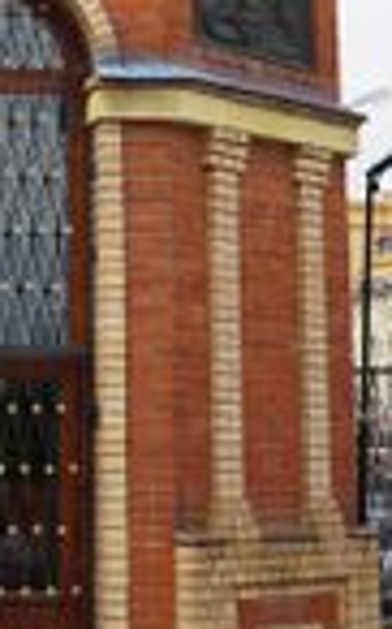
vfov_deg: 14.5
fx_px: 2346
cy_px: -237
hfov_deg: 9.4
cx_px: -54
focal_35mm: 137
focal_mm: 42
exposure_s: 1/125
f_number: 10
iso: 100
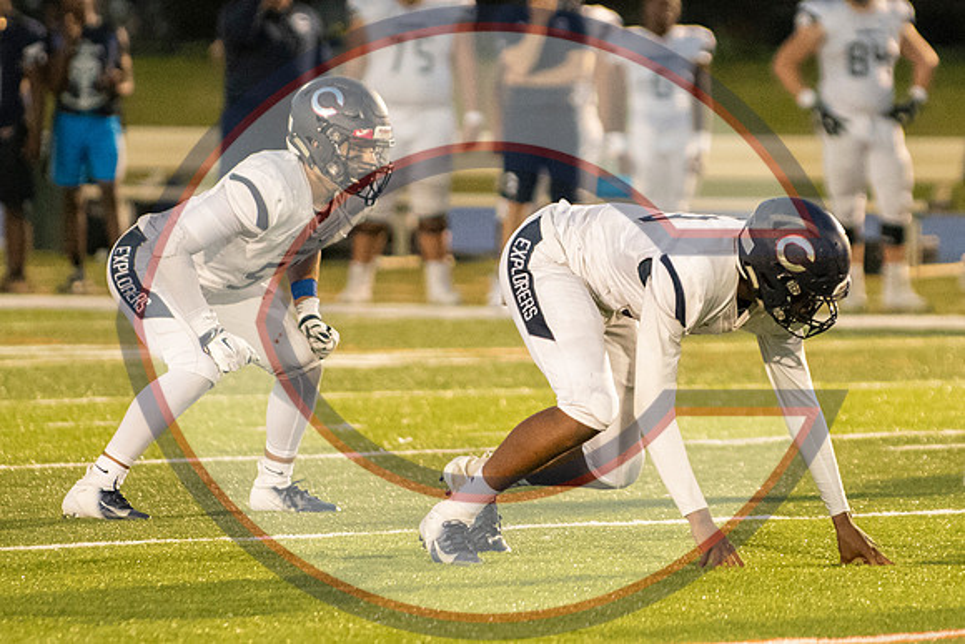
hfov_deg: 4.1
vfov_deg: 2.7
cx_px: 651
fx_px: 13640
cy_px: 311
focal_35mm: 509
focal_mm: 200
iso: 8000
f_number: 2.8
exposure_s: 1/1600
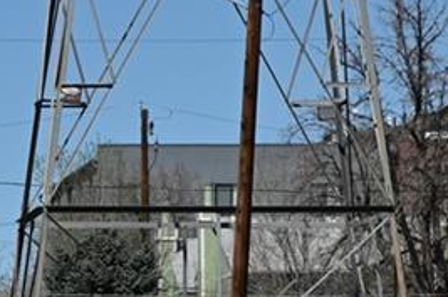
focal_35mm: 551
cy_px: 378
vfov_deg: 2.5
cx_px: -275
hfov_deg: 3.7
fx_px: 6845
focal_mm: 92
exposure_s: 1/800
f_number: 7.1
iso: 100
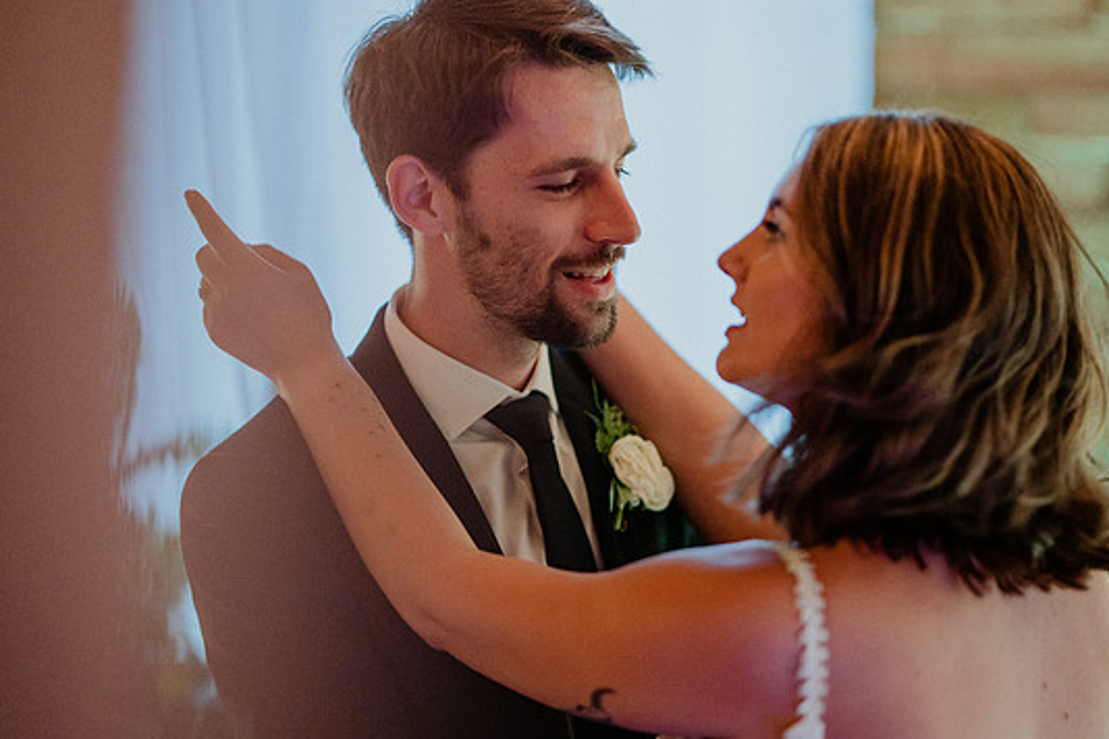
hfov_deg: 17.9
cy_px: 372
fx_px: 3512
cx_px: 586
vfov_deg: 12.0
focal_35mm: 114
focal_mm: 105
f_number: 1.4
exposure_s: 1/320
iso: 3200
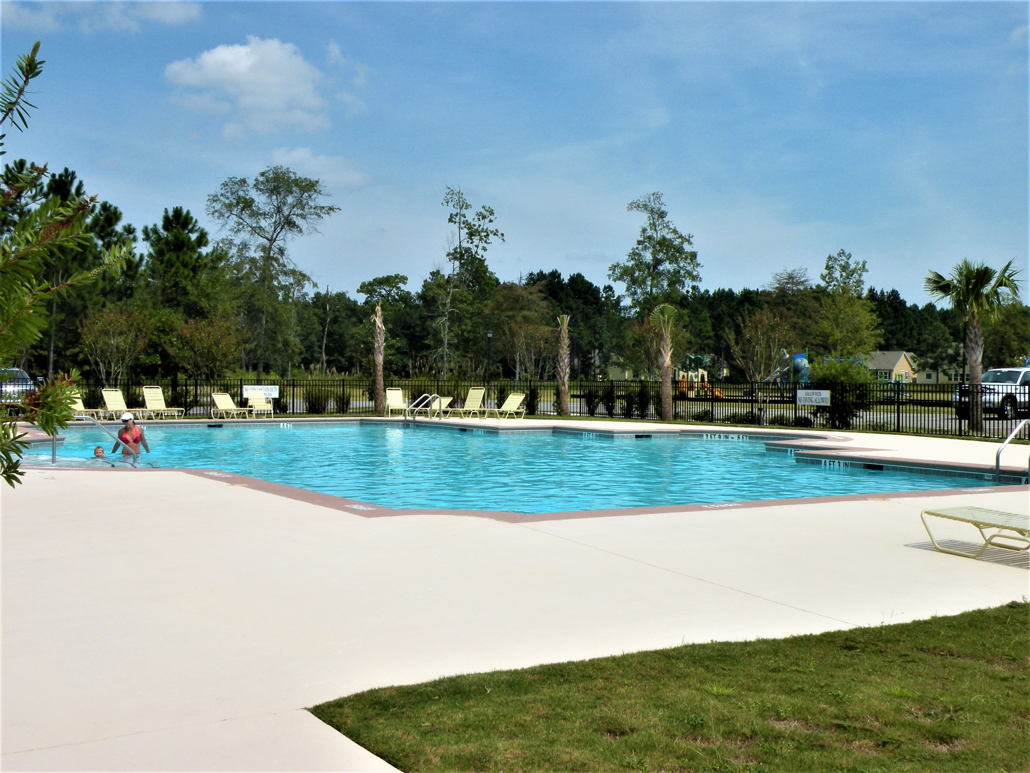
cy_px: 386
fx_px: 1250
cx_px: 515
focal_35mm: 42
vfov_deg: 34.3
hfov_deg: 44.8
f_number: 7.1
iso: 64
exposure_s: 1/301
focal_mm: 7.4
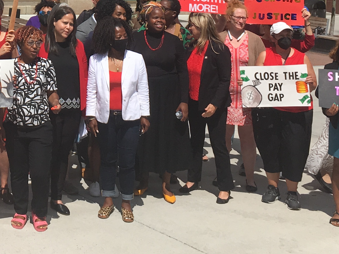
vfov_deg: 16.4
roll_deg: -2.5
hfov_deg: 21.9
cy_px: -64
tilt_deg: -2.4
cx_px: -7
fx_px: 842
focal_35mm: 86
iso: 25
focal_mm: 4.15
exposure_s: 1/2653
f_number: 2.2
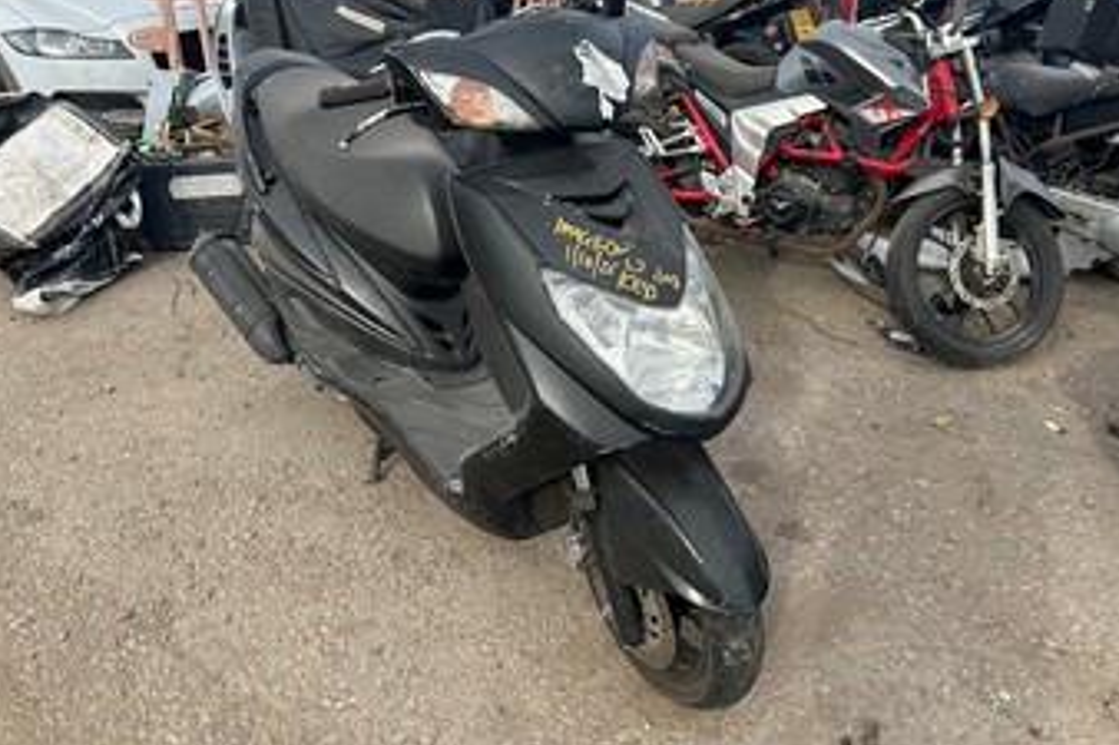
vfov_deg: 46.3
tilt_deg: -26.2
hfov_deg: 65.5
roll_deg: -0.4
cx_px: 563
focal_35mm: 28
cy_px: 334
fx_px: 870
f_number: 1.5
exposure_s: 1/1252
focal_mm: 5.7
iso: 50
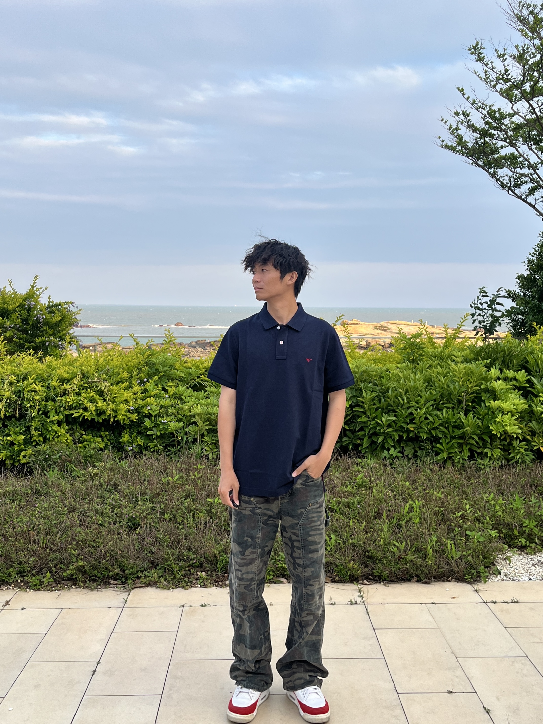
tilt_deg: -5.5
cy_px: 362
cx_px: 272
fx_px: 544
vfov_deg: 67.3
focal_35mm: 26
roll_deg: -0.6
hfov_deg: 53.1
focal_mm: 5.1
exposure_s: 1/563
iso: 50
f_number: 1.6
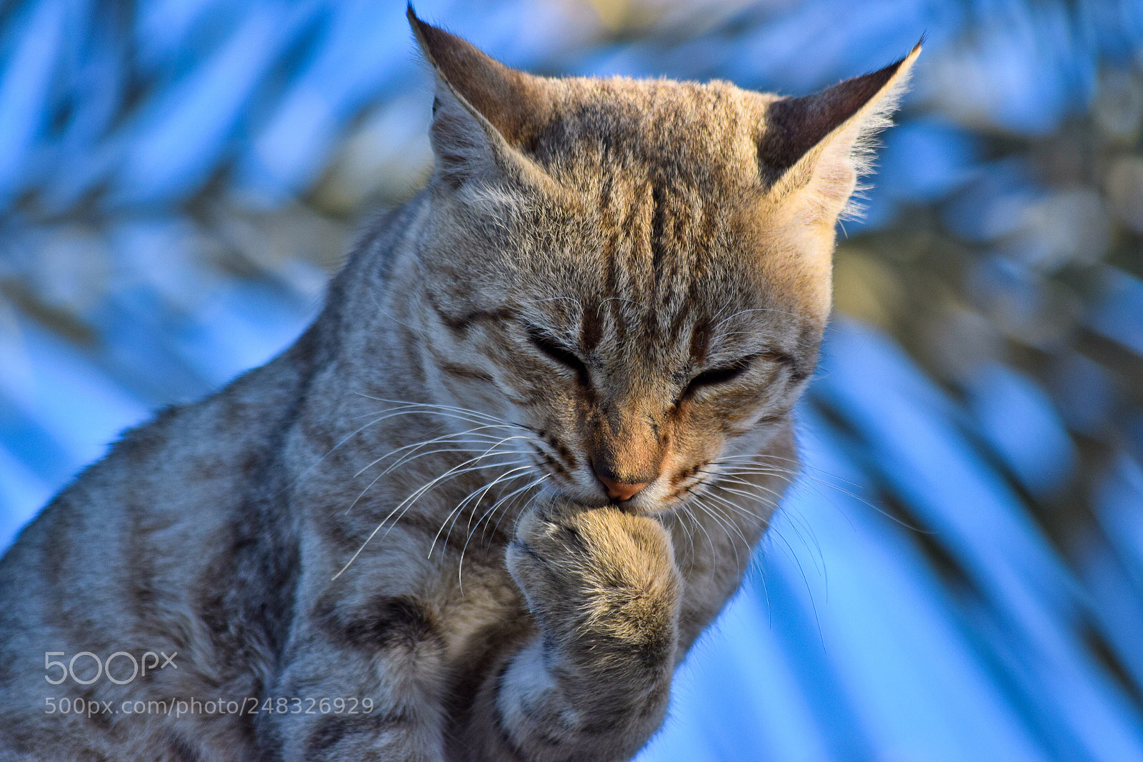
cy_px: 381
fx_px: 9049
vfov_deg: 4.8
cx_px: 572
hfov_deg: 7.2
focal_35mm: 285
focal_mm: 190
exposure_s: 1/400
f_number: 5.6
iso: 400
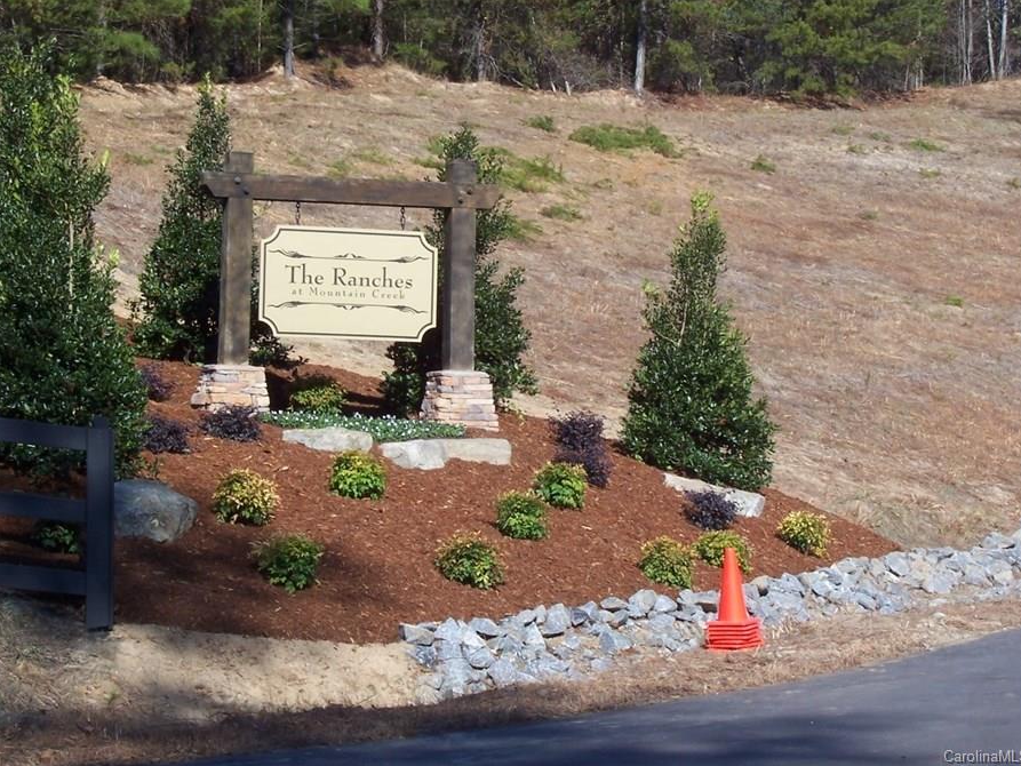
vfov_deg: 12.7
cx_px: 489
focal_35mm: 117
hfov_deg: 16.8
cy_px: 328
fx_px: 3451
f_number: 9.5
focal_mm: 16.8
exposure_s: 1/180
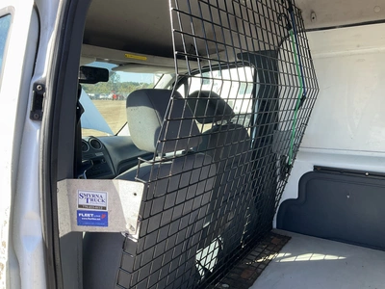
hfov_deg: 61.7
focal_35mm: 29
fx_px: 323
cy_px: 144
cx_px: 192
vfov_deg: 48.2
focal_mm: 3
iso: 25
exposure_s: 1/272
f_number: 1.8
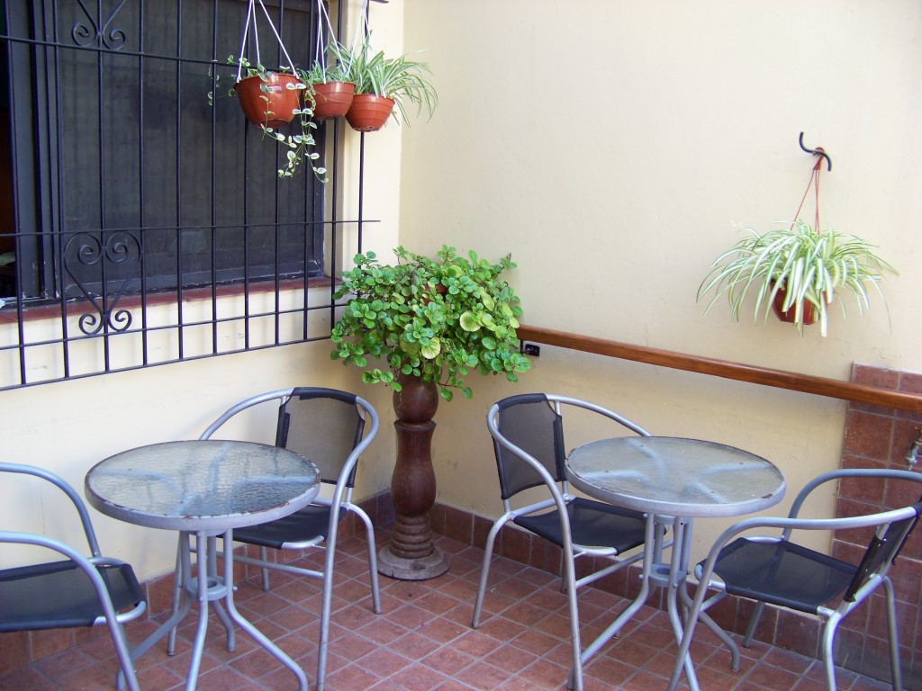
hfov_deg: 51.4
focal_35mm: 36
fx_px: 959
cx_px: 461
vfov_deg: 39.7
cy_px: 346
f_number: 2.8
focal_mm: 5.85
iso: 99
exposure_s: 1/30
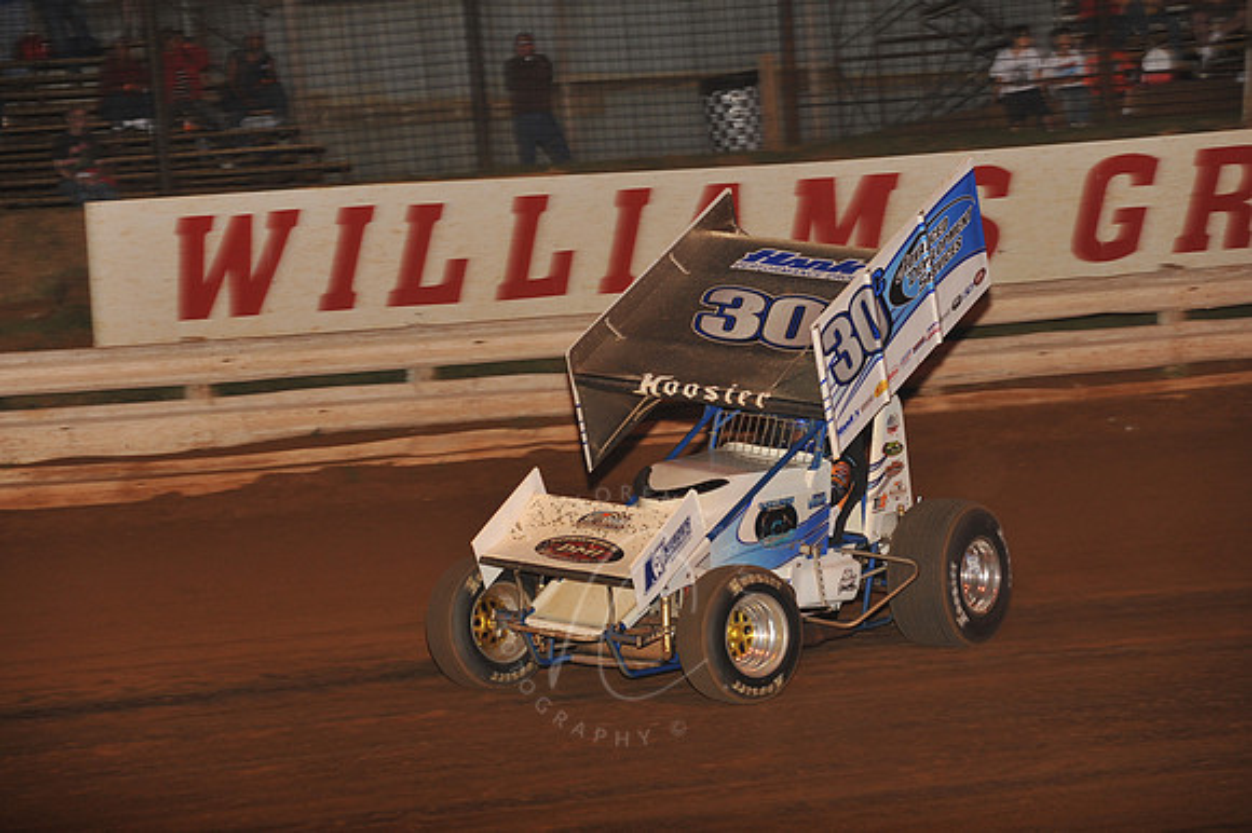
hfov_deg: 14.2
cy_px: 416
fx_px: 5040
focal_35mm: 145
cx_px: 626
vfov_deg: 9.5
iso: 1000
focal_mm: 145
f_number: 6.3
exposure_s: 1/320
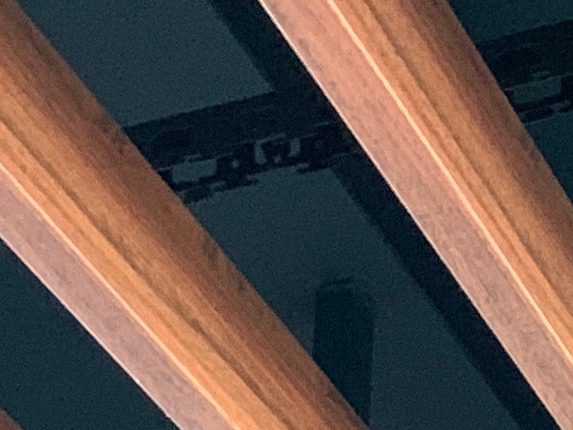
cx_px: 714
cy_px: 900
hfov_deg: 10.9
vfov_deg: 8.0
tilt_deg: +21.7
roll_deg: +0.5
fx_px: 2930
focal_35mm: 177
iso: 640
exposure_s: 1/30
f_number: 1.8
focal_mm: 4.2
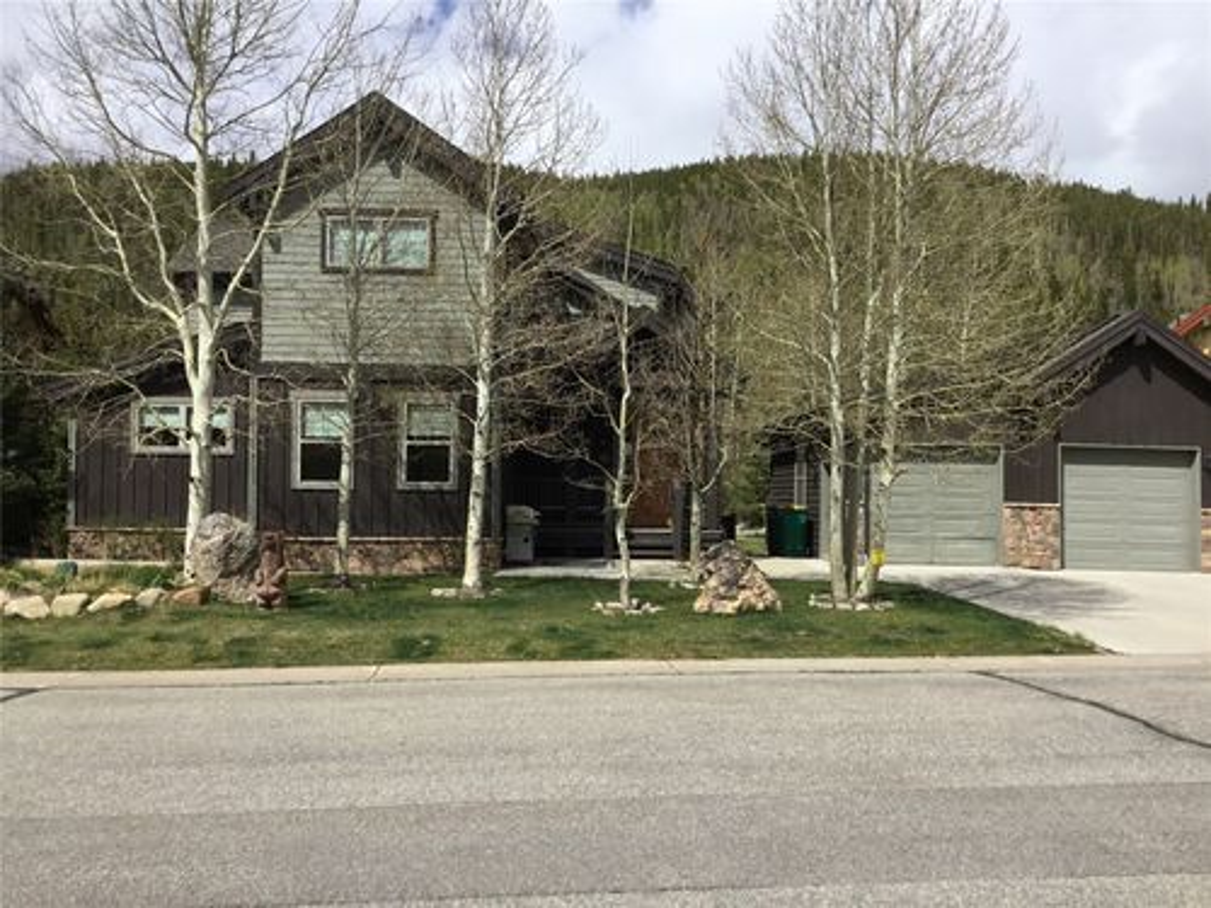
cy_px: 454
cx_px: 606
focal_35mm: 31
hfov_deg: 58.4
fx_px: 1084
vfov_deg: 45.4
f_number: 2.4
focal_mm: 3.3
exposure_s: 1/1812
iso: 25
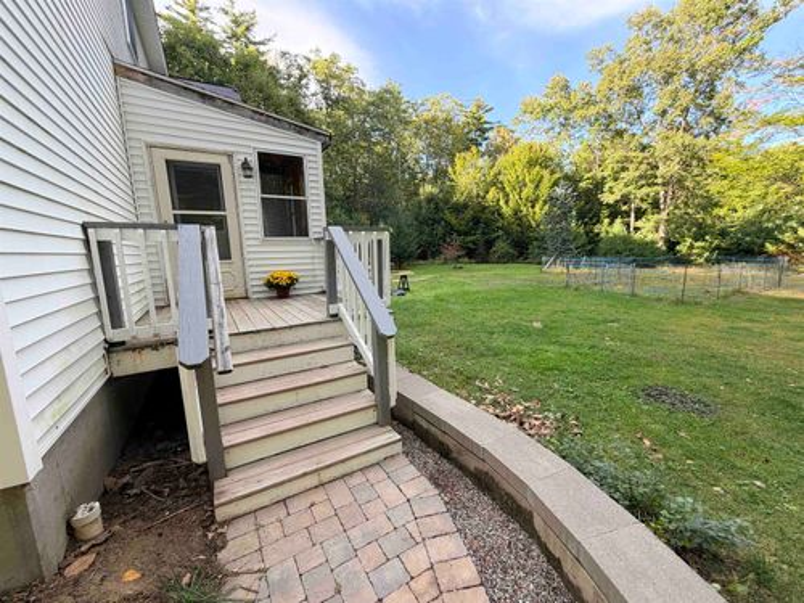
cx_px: 402
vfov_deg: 85.7
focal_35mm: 14
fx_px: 325
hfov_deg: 102.1
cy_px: 302
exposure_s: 1/151
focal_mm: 2.22
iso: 50
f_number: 2.2
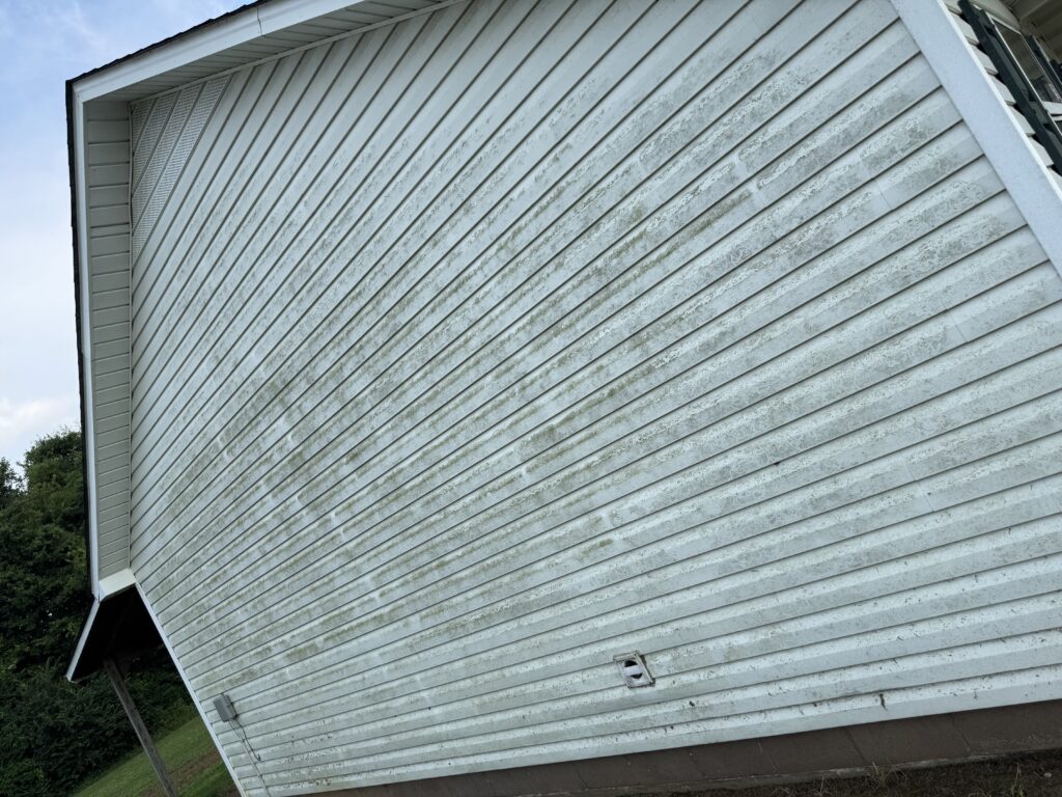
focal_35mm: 24
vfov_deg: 56.8
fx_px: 736
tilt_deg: +3.3
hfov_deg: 71.6
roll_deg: +28.8
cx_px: 531
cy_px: 398
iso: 80
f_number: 1.78
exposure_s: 1/2252
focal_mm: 6.76
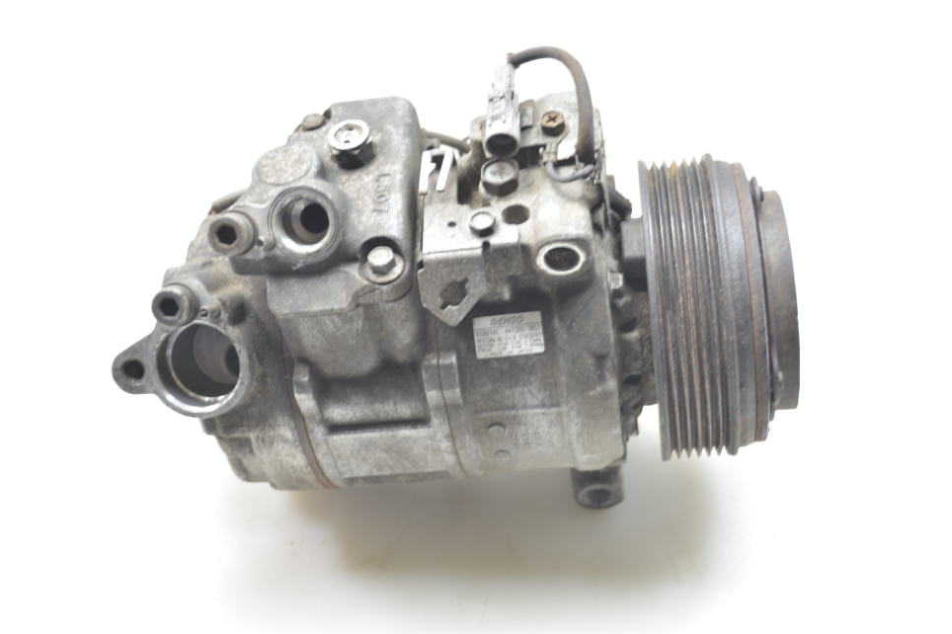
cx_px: 473
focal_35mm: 51
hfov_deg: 38.9
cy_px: 324
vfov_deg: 26.5
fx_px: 1348
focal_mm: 32
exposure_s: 1/8
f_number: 4.8
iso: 100
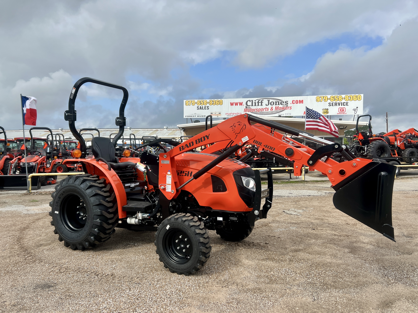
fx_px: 314
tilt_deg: -1.0
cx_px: 209
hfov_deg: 67.3
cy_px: 156
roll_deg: +0.1
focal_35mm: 26
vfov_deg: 53.1
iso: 50
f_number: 1.5
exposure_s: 1/3460
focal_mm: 5.7
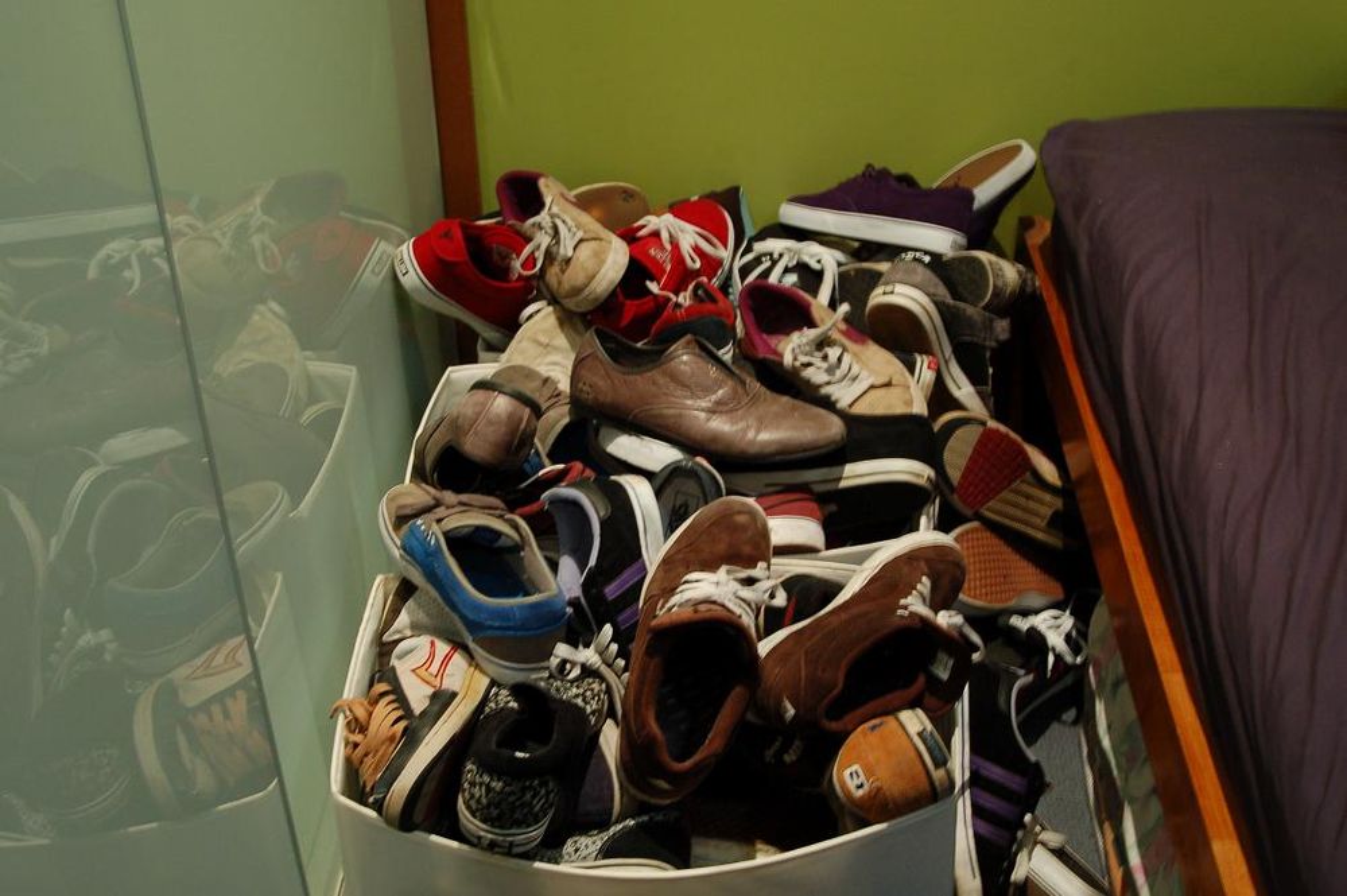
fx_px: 1570
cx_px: 674
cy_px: 448
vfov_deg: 31.8
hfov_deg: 46.4
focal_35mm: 42
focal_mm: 28
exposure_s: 1/6
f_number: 5.6
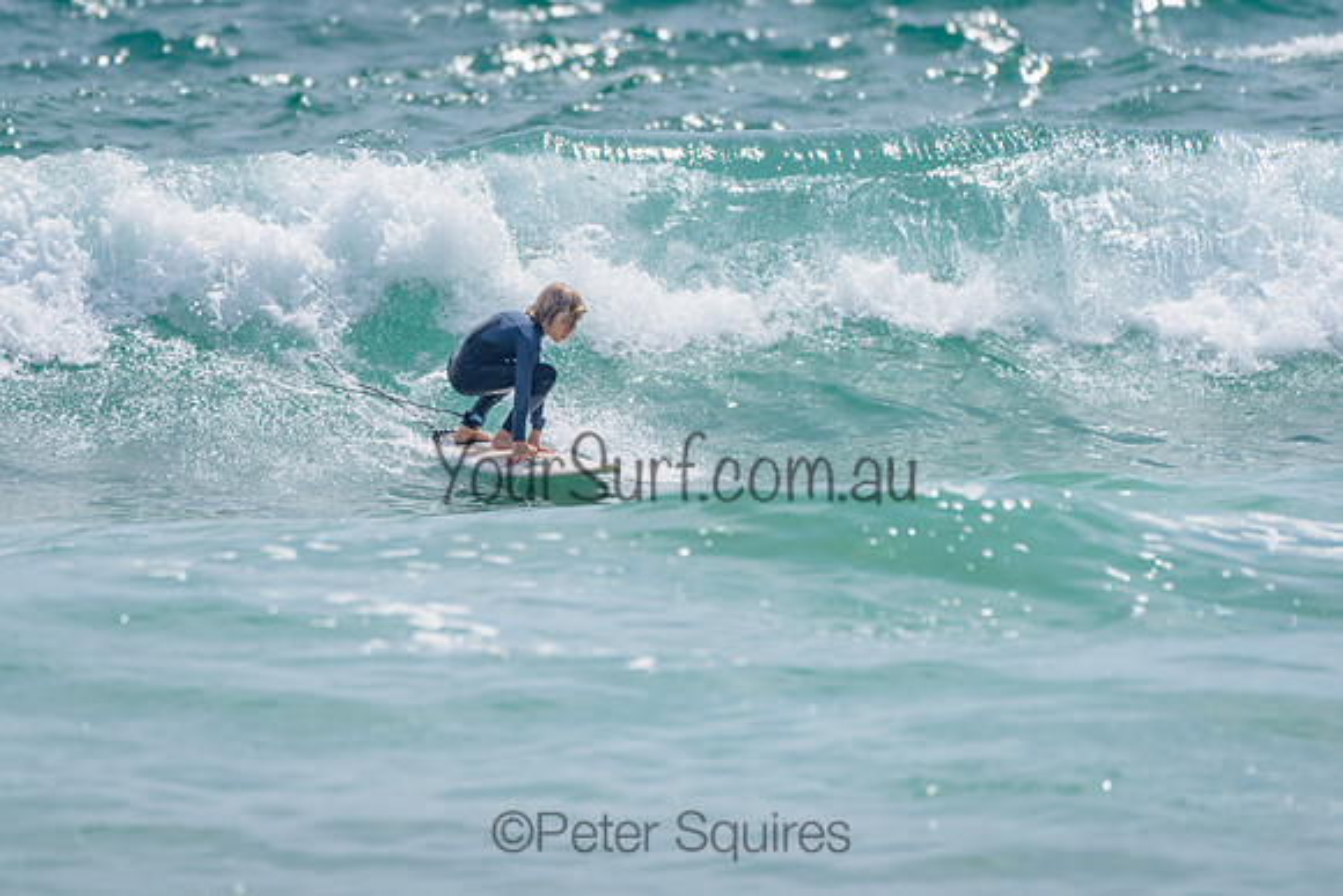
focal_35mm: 613
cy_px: 405
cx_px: 520
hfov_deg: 3.4
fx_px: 22857
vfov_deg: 2.2
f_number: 5.6
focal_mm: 500
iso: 110
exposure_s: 1/2000
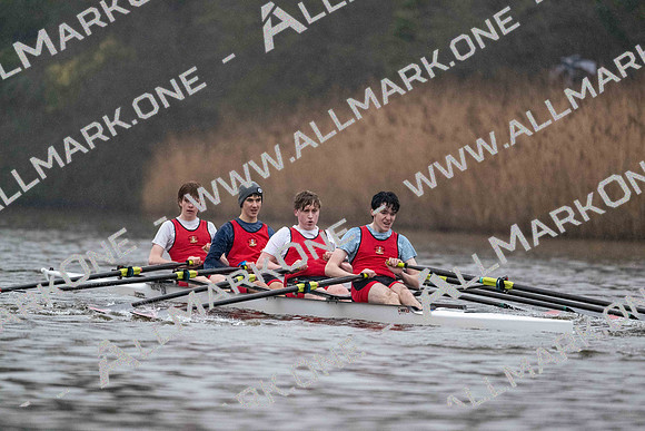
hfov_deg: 5.2
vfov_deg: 3.4
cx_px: 322
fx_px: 7168
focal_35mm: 400
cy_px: 216
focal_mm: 400
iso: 6400
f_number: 4.5
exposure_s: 1/1600
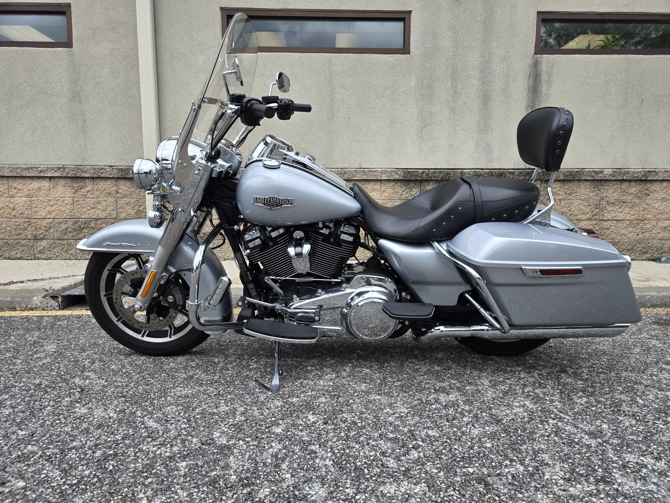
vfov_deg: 58.9
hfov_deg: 73.9
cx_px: 335
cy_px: 252
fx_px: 445
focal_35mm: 23
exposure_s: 1/779
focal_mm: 5.4
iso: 25
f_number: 1.8
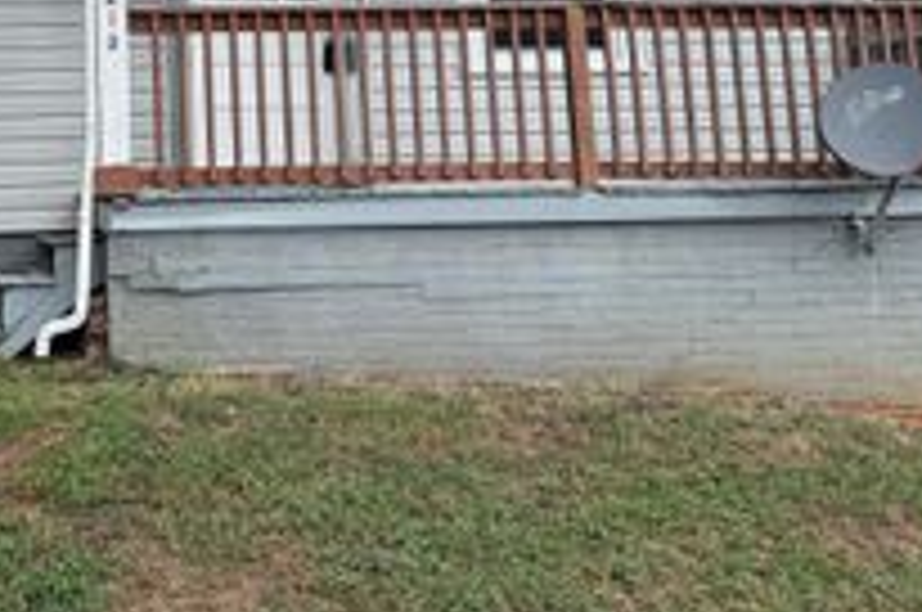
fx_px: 1560
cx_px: 153
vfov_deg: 21.3
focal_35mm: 61
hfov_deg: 31.8
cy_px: -25
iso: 80
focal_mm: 6.76
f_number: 1.78
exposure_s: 1/1042
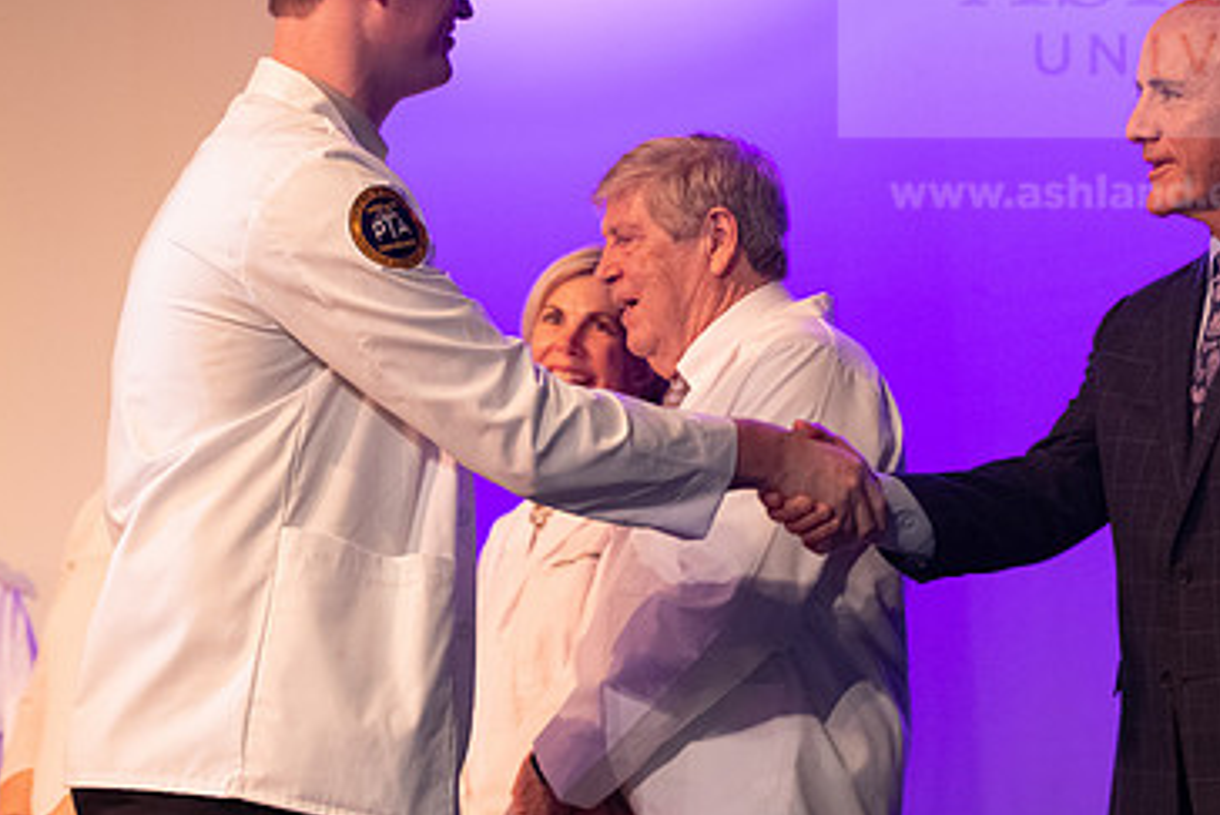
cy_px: 263
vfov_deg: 10.0
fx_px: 4644
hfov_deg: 15.0
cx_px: 737
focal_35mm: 137
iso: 4000
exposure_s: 1/200
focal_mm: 86
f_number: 3.2
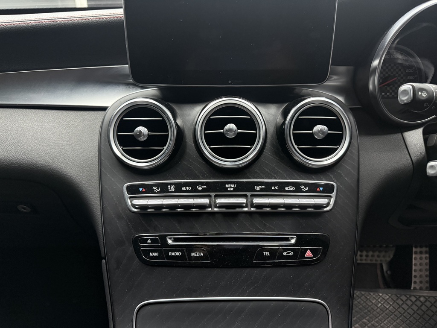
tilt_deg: -22.4
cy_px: 164
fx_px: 303
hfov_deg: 71.6
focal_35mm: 24
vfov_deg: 56.8
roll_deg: +0.2
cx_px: 218
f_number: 1.78
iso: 640
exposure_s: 1/33
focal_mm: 6.76
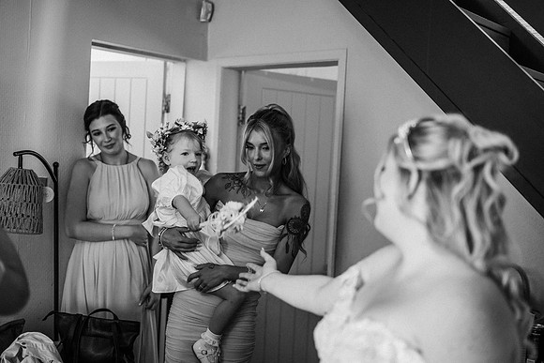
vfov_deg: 27.0
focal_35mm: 50
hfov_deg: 39.6
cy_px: 182
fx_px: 756
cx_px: 272
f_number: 2.2
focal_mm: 50
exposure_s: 1/200
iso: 1800
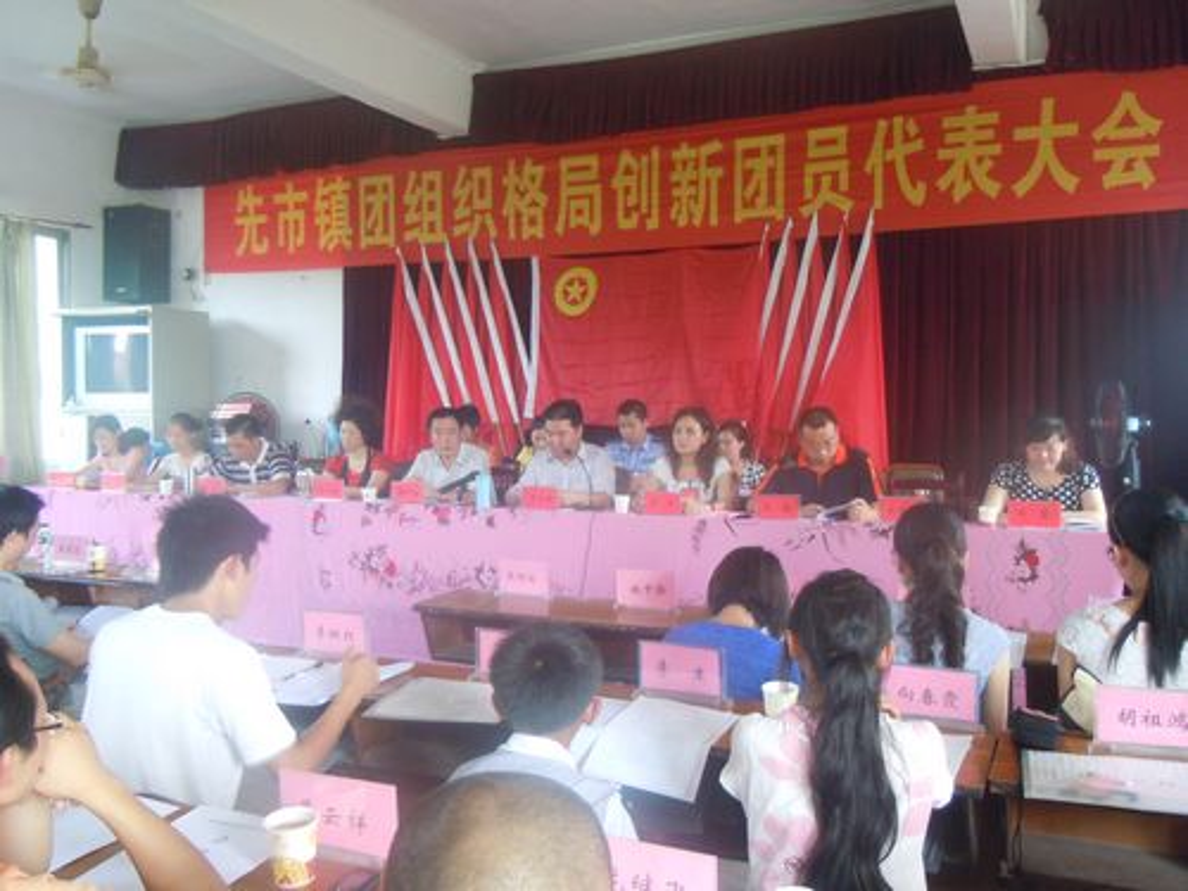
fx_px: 1030
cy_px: 446
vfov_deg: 46.8
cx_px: 594
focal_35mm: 30
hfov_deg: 60.0
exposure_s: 1/30
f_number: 3.5
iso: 400
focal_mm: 5.4
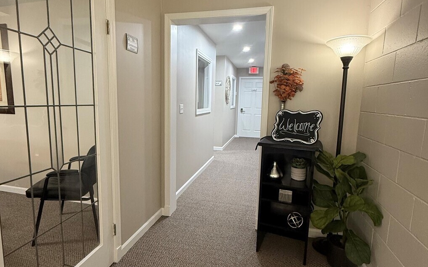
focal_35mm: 21
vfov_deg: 57.3
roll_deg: -1.3
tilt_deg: -7.3
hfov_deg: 82.3
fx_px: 245
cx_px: 207
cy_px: 136
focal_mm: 2.22
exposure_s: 1/60
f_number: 2.2
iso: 320
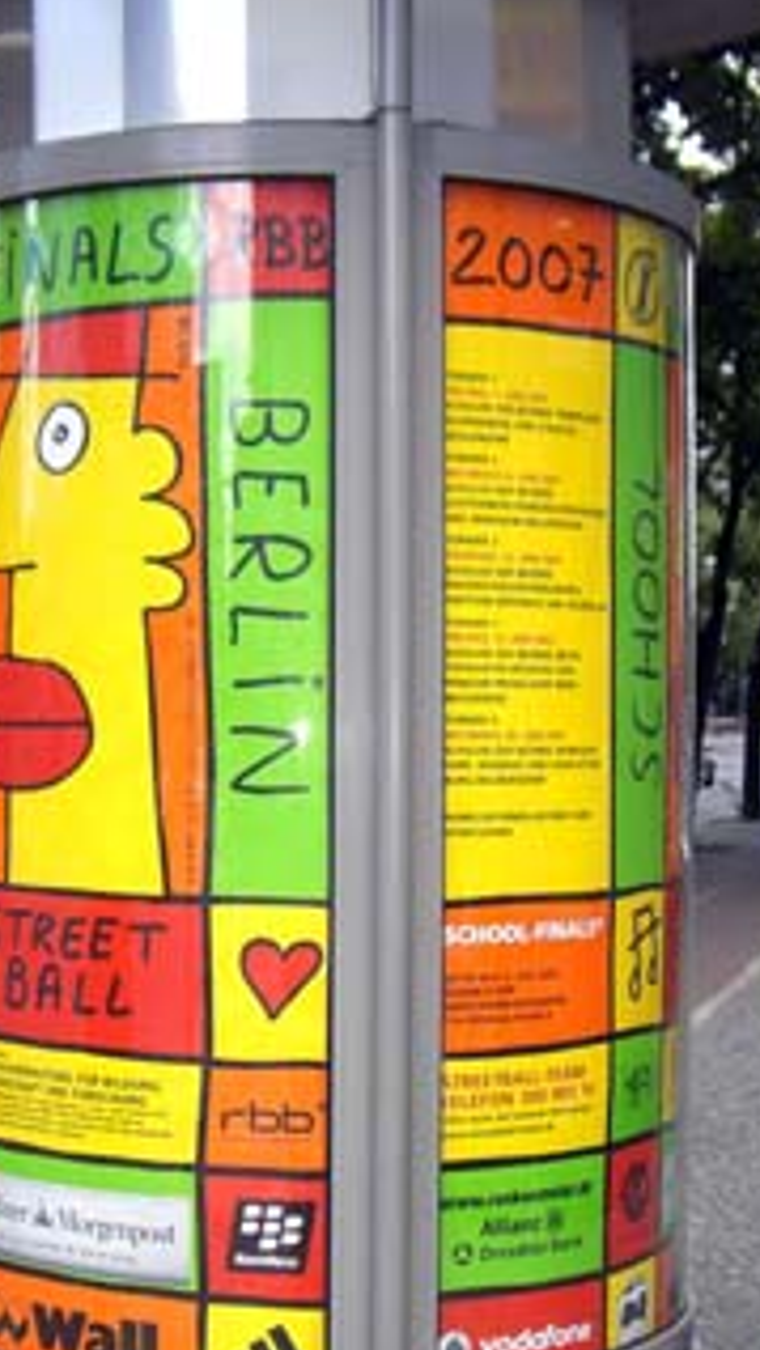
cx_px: 325
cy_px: 756
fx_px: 2327
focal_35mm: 65
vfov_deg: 32.3
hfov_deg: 18.5
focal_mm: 6.2
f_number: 2.7
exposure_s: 1/250
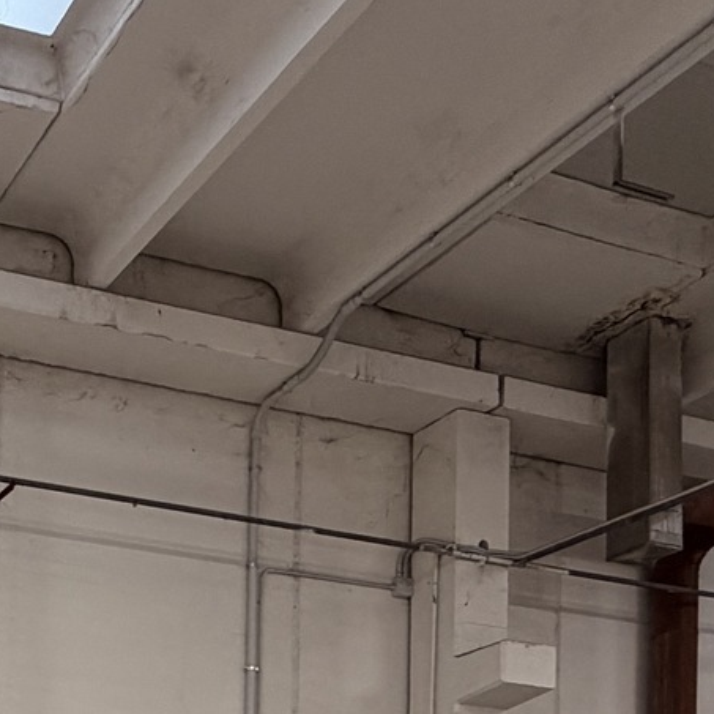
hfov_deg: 27.1
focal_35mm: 56
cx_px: -136
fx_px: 1307
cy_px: 955
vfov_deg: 25.7
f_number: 2.2
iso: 200
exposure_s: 1/100
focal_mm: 2.22
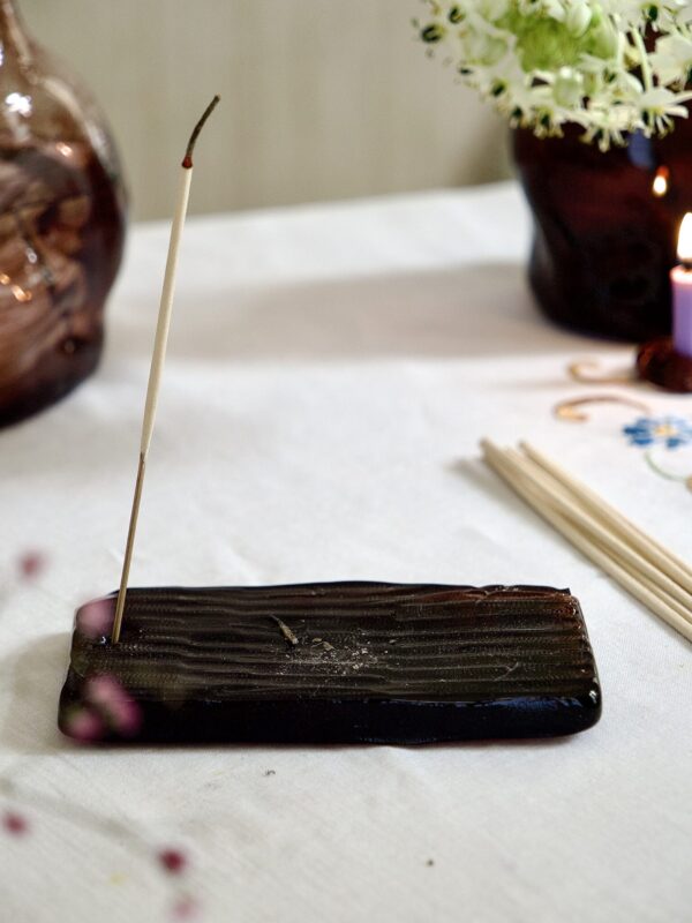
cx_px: 346
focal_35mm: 120
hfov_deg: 12.3
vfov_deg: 16.4
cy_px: 462
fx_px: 3199
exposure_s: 1/125
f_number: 4
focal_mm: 60
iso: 320
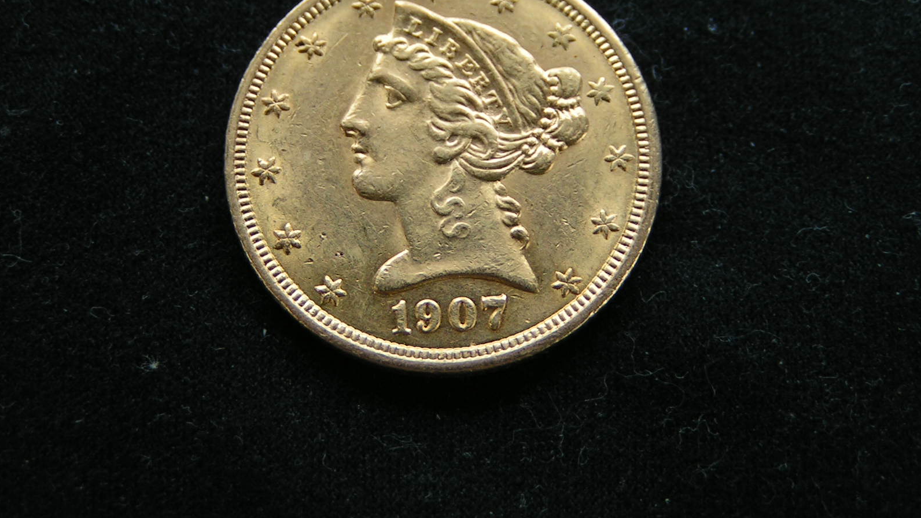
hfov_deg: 30.6
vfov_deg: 17.4
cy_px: 175
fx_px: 1685
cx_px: 459
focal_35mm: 69
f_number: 3.2
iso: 50
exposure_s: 1/60
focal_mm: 9.7
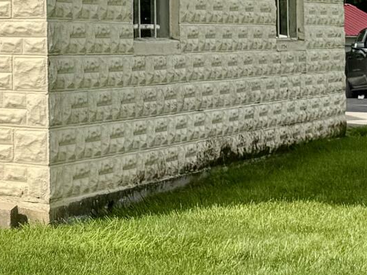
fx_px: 1421
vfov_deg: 10.8
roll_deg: -0.9
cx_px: -448
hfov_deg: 12.3
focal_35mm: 134
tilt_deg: +3.7
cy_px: -84
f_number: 1.78
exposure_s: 1/7937
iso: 80
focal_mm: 6.76
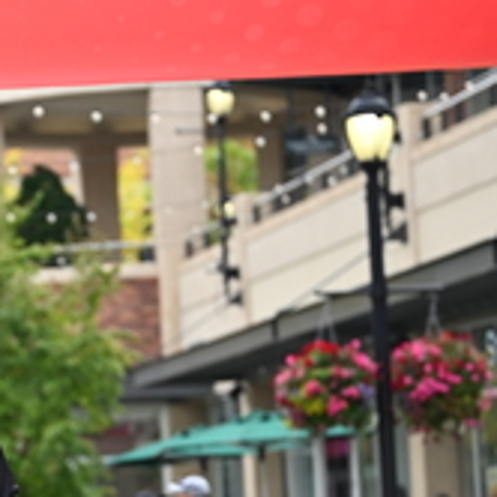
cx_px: -31
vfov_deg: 8.9
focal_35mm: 197
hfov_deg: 8.8
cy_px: 404
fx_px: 3200
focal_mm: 70
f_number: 2.8
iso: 640
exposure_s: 1/2500
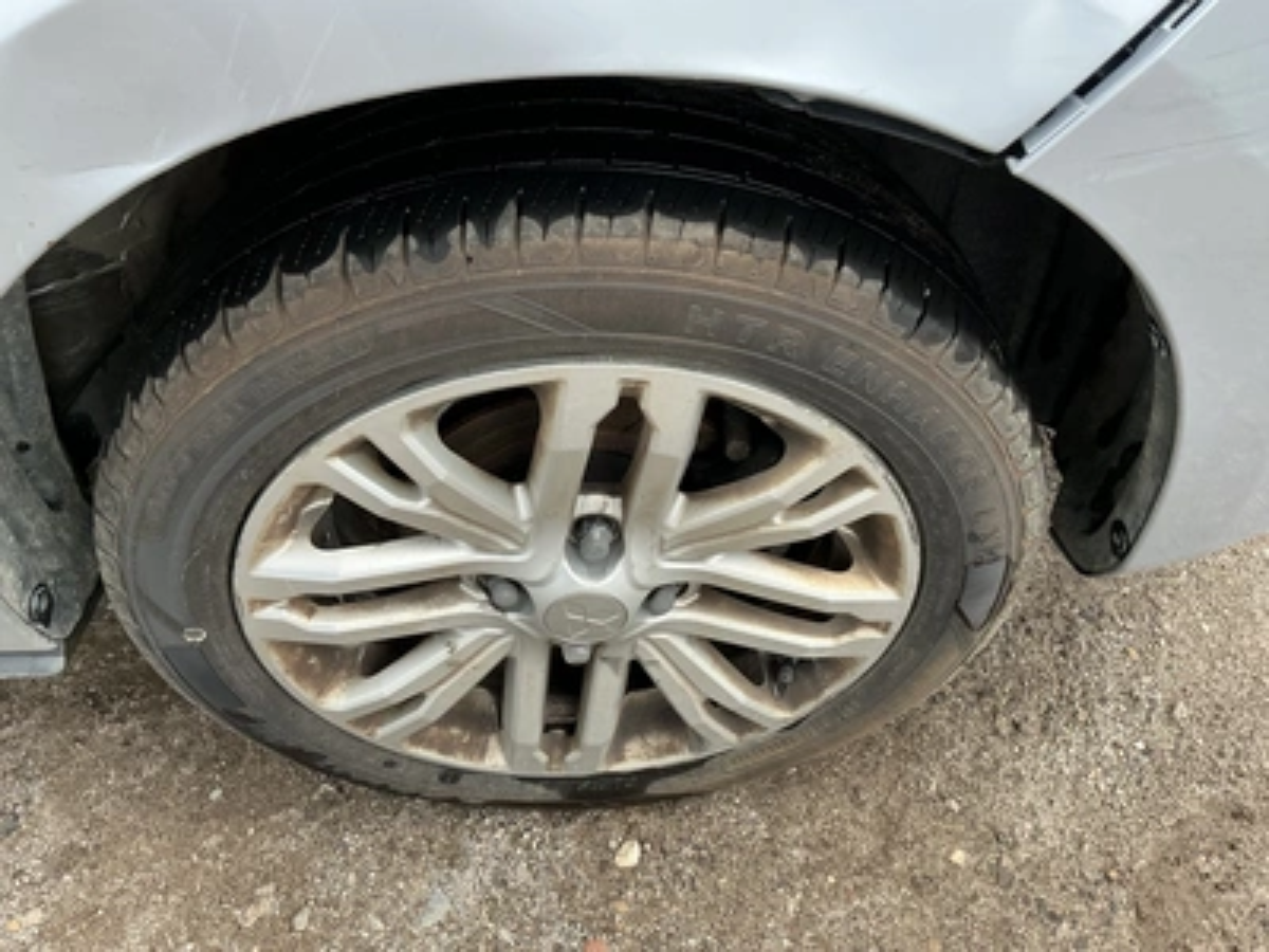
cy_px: 476
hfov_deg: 63.4
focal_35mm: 28
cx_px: 634
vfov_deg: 49.7
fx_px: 1026
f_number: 1.8
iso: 25
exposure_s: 1/442
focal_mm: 3
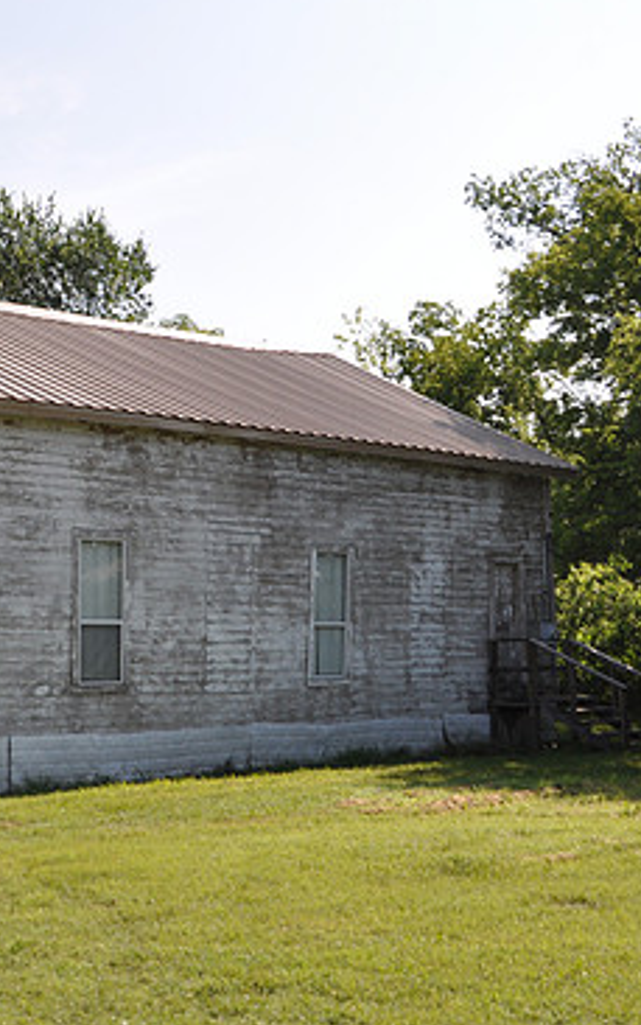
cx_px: -17
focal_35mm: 58
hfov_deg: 21.5
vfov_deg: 35.1
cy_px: 497
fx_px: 1620
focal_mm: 24
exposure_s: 1/250
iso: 200
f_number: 8
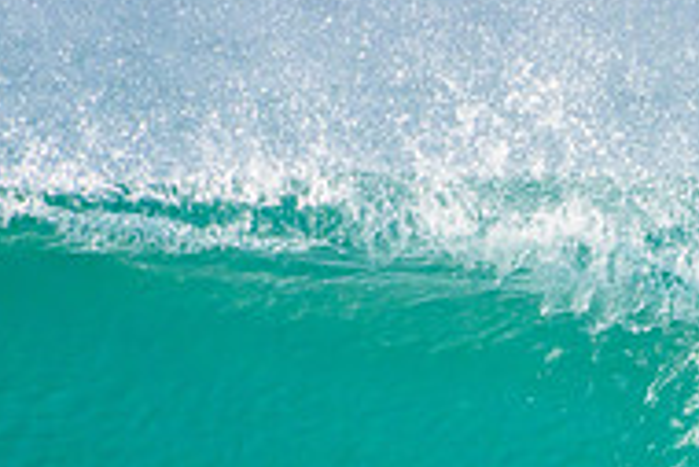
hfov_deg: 0.7
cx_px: 662
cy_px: 564
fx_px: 59381
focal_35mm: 3056
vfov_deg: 0.5
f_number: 11
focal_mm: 1000
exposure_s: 1/2000
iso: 1600
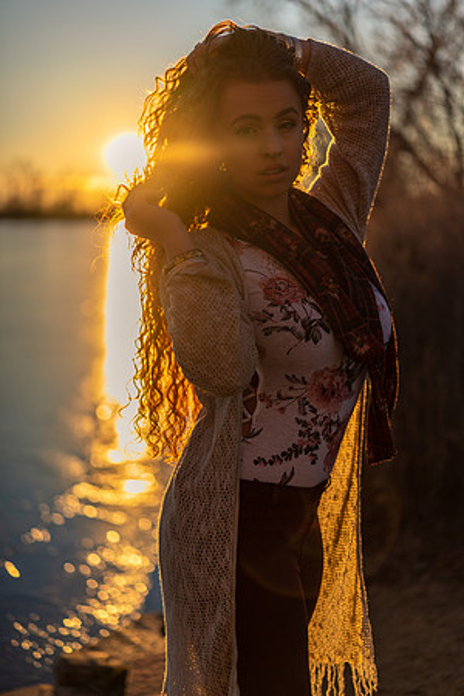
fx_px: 1063
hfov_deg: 24.6
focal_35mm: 55
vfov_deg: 36.2
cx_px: 232
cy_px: 348
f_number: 1.8
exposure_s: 1/4000
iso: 100
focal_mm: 55
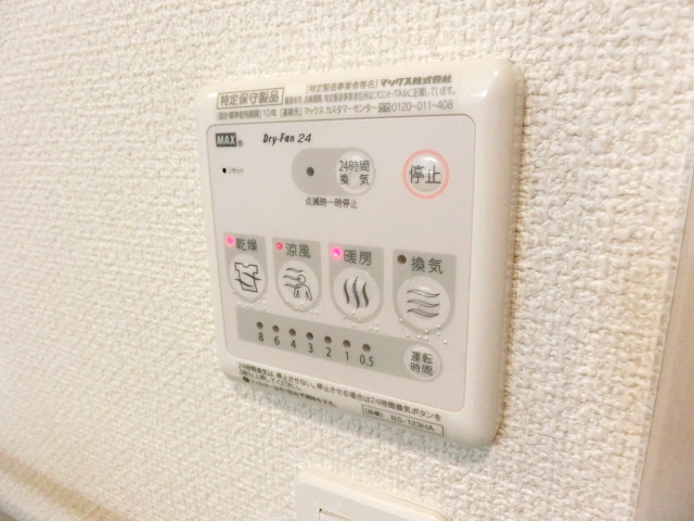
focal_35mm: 24
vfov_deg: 56.8
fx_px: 481
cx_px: 347
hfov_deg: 71.6
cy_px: 260
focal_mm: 4.24
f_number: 3
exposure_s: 1/250
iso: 800
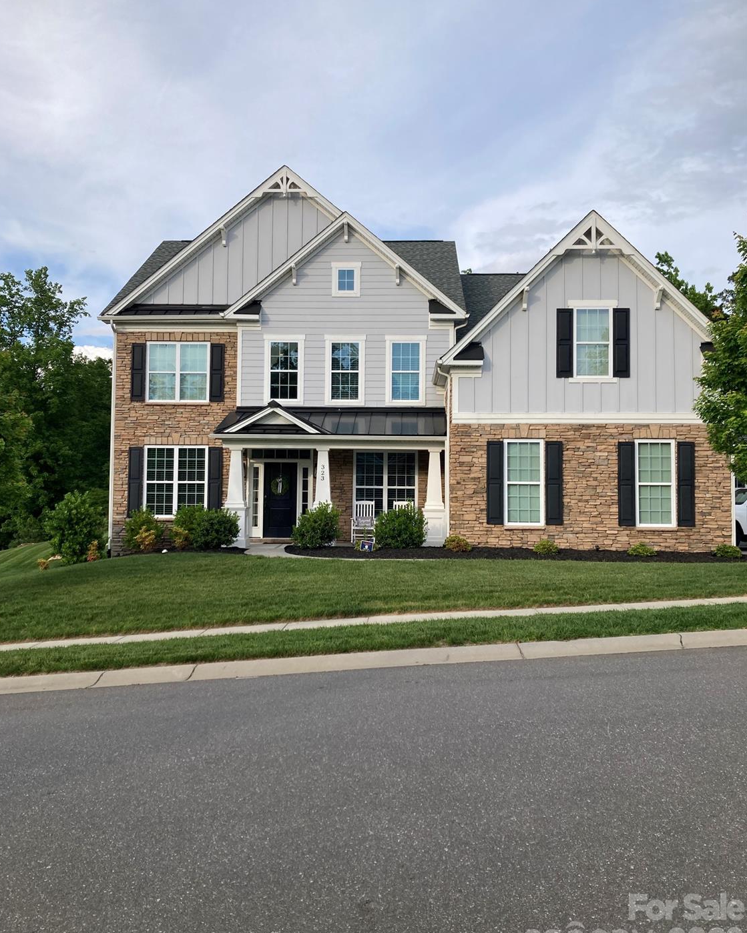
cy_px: 455
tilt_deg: +3.8
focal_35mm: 30
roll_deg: -0.4
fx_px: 829
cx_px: 364
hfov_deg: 48.5
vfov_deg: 58.8
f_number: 1.8
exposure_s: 1/1185
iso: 20
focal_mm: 3.99
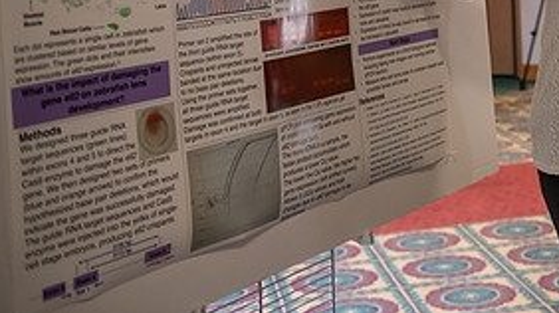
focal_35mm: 82
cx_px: 553
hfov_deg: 24.8
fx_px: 1214
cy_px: -66
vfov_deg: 14.2
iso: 1600
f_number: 3.2
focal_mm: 38
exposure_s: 1/200
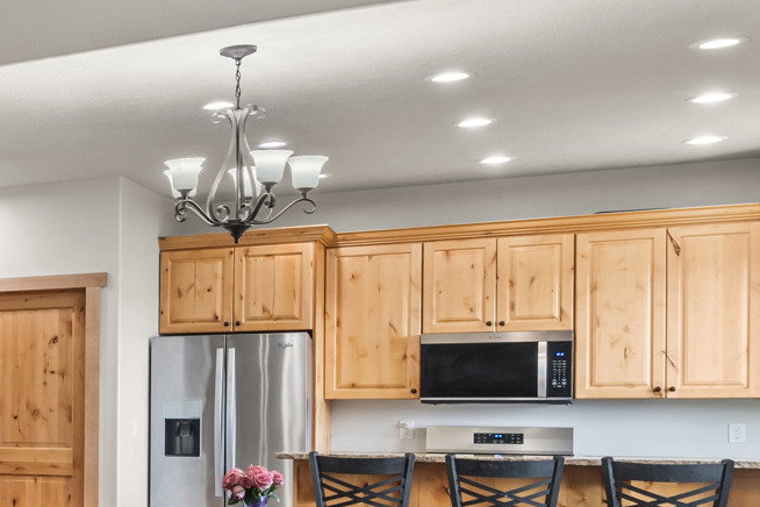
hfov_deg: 22.6
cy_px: 415
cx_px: -496
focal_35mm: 65
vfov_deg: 20.7
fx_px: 1372
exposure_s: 1/2
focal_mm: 17
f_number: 8
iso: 500
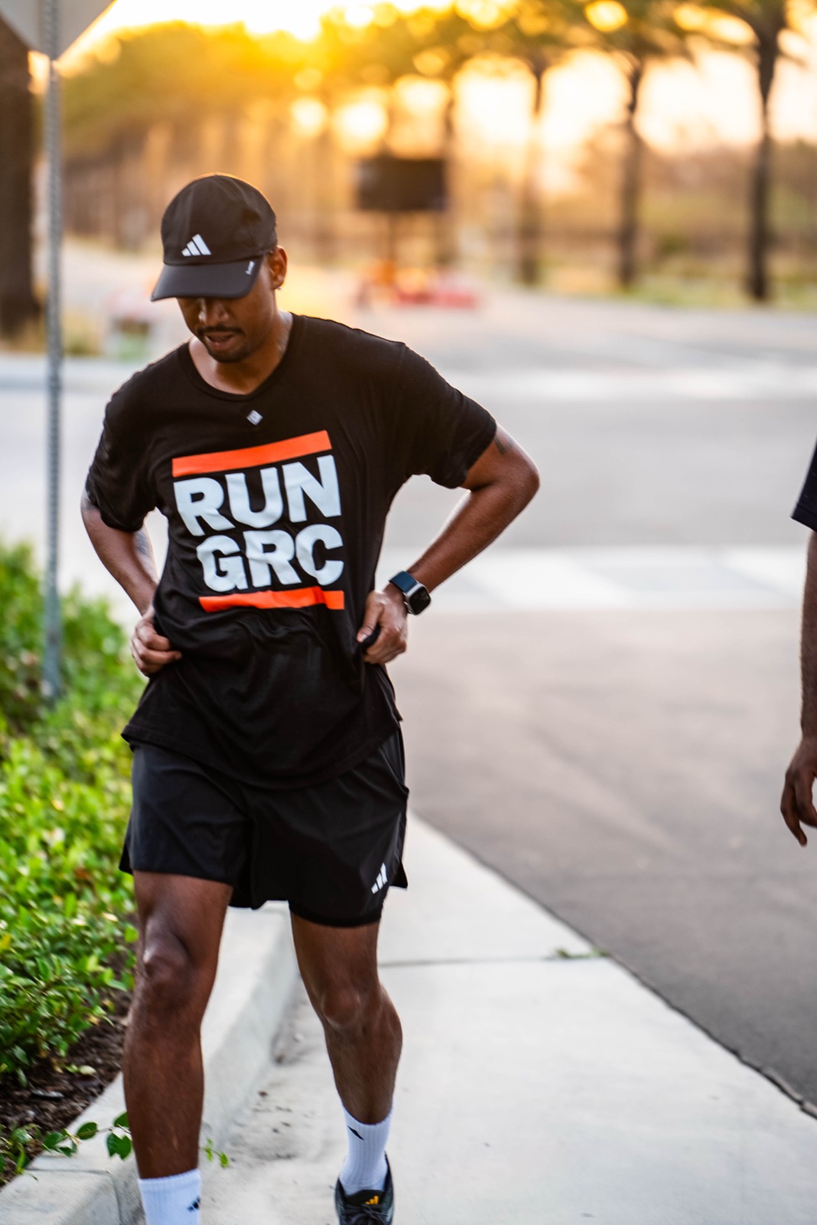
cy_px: 612
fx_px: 5101
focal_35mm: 150
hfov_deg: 9.2
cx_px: 408
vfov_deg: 13.7
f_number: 2.8
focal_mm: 150
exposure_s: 1/160
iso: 160
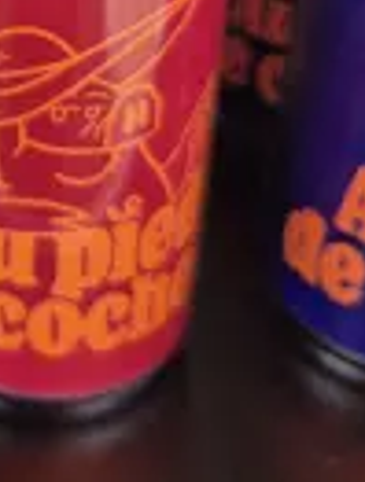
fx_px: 979
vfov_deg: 26.2
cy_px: -4
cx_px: -136
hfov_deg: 19.2
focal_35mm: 70
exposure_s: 1/180
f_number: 1.8
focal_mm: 5.4
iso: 32
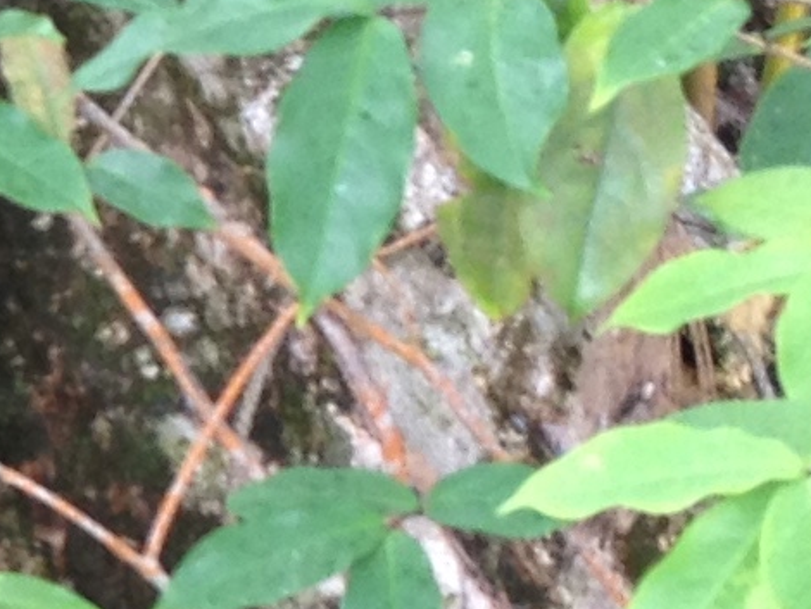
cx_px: -930
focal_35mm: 243
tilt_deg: -26.3
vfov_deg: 6.1
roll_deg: +0.7
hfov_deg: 7.7
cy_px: 633
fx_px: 5696
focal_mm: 4.28
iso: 50
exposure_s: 1/24
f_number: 2.4
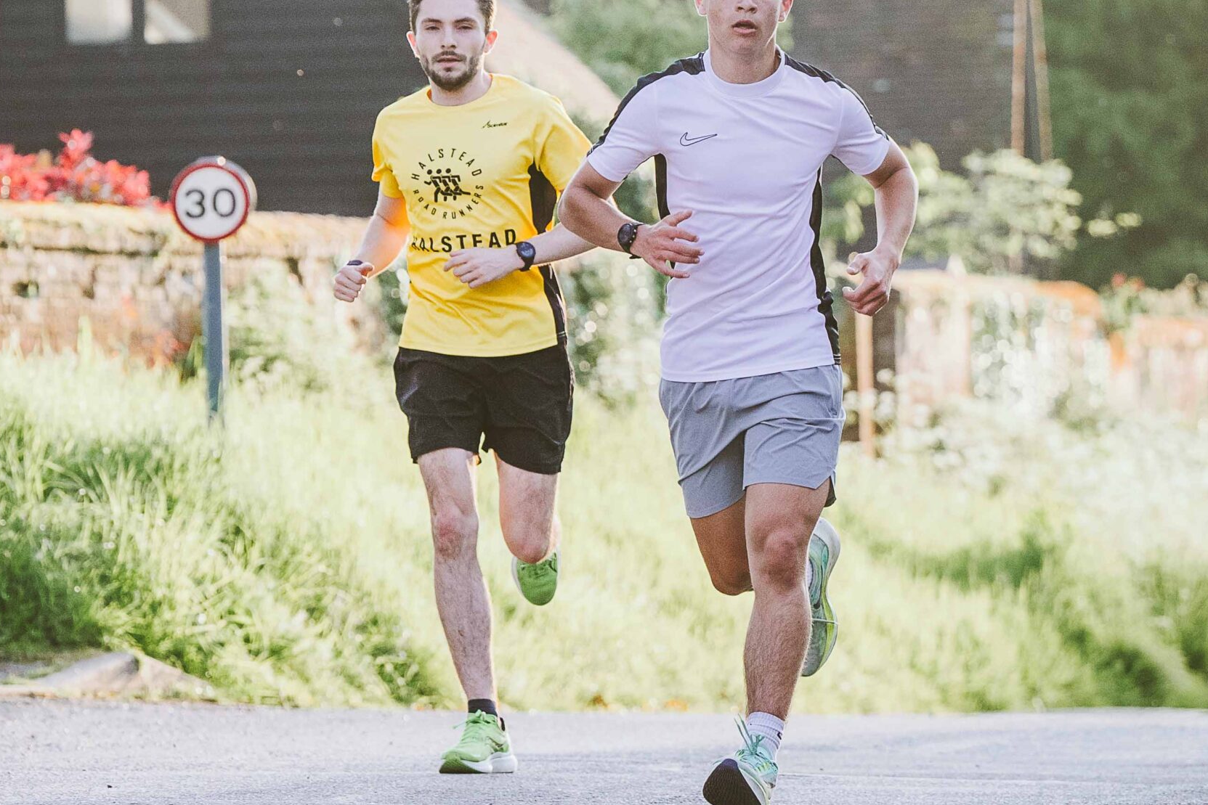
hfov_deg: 6.6
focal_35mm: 311
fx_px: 10436
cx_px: 331
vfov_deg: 4.4
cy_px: 317
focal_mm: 135
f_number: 3.5
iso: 500
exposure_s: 1/1250
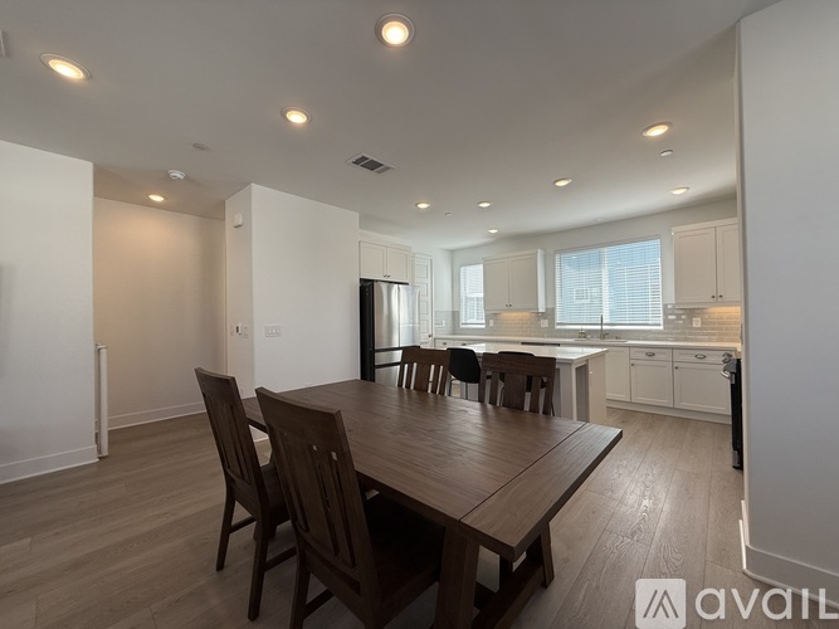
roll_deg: +1.4
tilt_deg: +2.1
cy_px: 314
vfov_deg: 85.7
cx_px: 420
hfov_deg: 102.1
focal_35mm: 14
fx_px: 339
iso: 50
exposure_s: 1/195
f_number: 2.2
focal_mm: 2.22
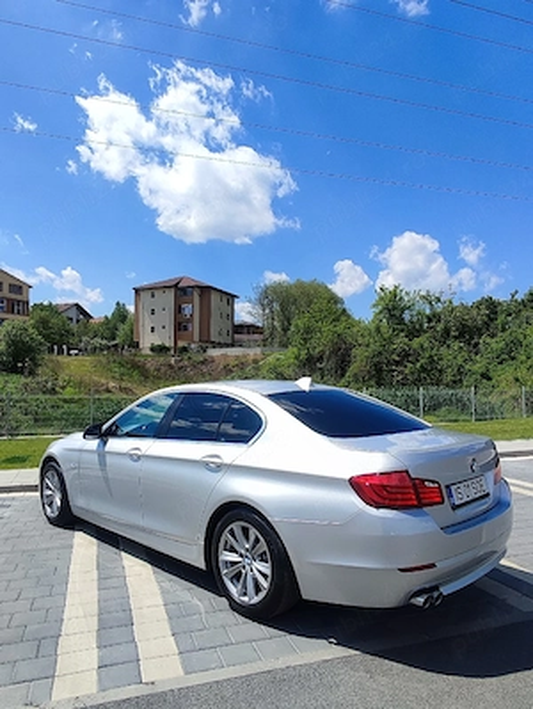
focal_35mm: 16
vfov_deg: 94.4
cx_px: 266
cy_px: 354
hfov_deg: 78.2
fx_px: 328
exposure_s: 1/2000
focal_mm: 1.65
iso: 50
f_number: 2.2
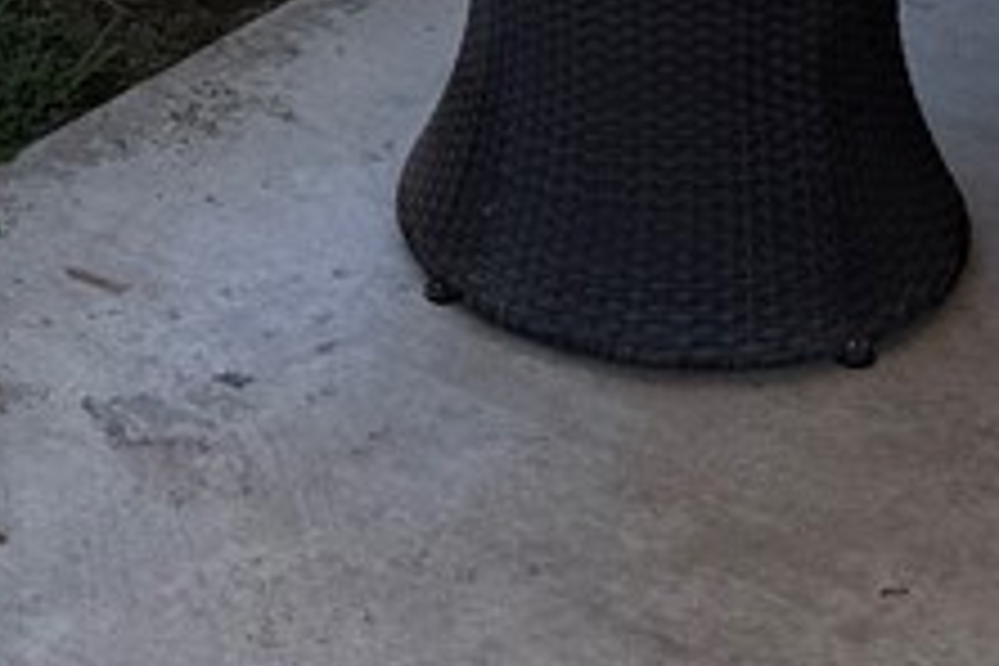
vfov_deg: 10.7
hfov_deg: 17.7
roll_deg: +0.1
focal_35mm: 115
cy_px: -770
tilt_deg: -10.5
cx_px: 297
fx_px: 3191
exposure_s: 1/2110
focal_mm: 6.76
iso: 80
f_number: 1.78
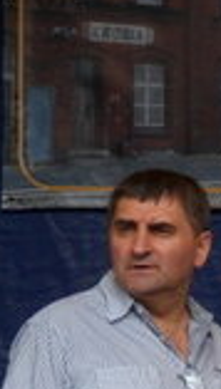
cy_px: 493
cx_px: 643
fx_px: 3915
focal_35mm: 378
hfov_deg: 3.2
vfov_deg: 5.7
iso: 80
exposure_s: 1/60
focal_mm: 14
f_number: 5.1
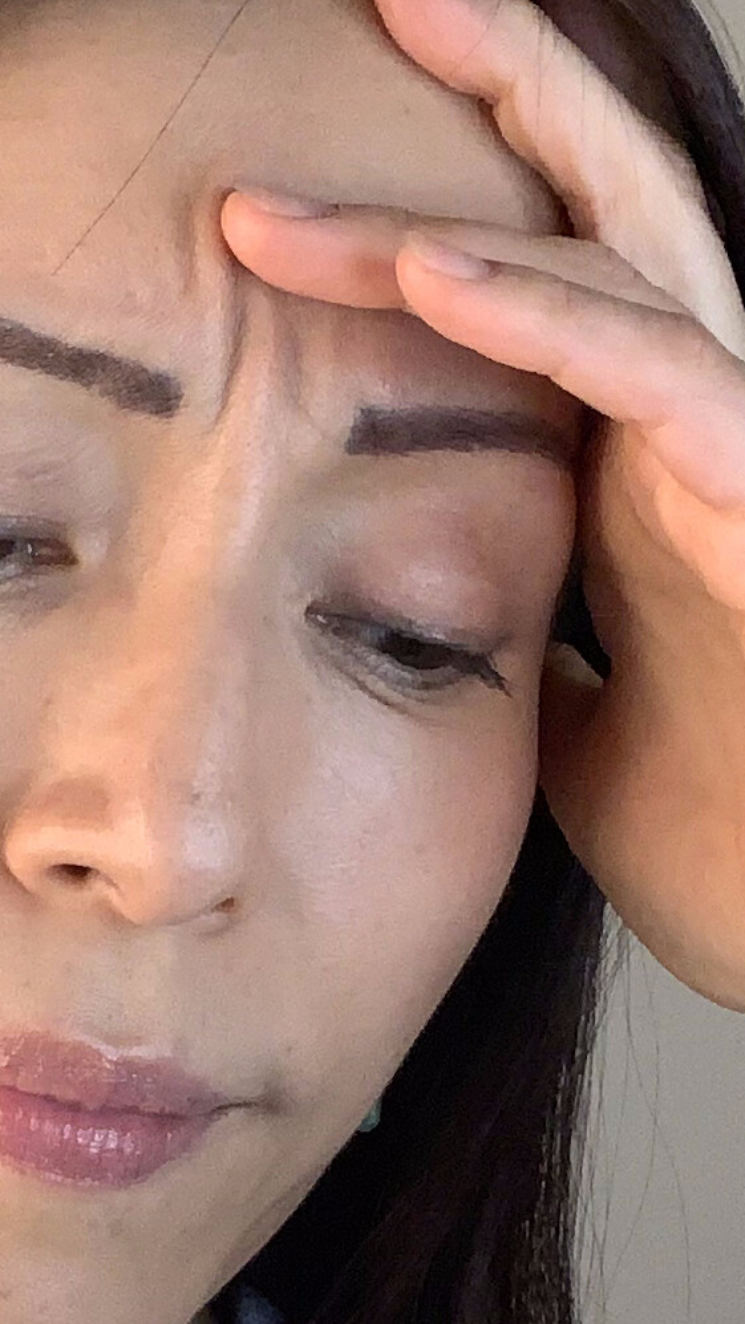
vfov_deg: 19.7
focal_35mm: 108
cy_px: 1005
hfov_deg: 11.1
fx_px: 3792
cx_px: -96
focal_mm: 2.87
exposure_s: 1/60
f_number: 2.2
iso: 100
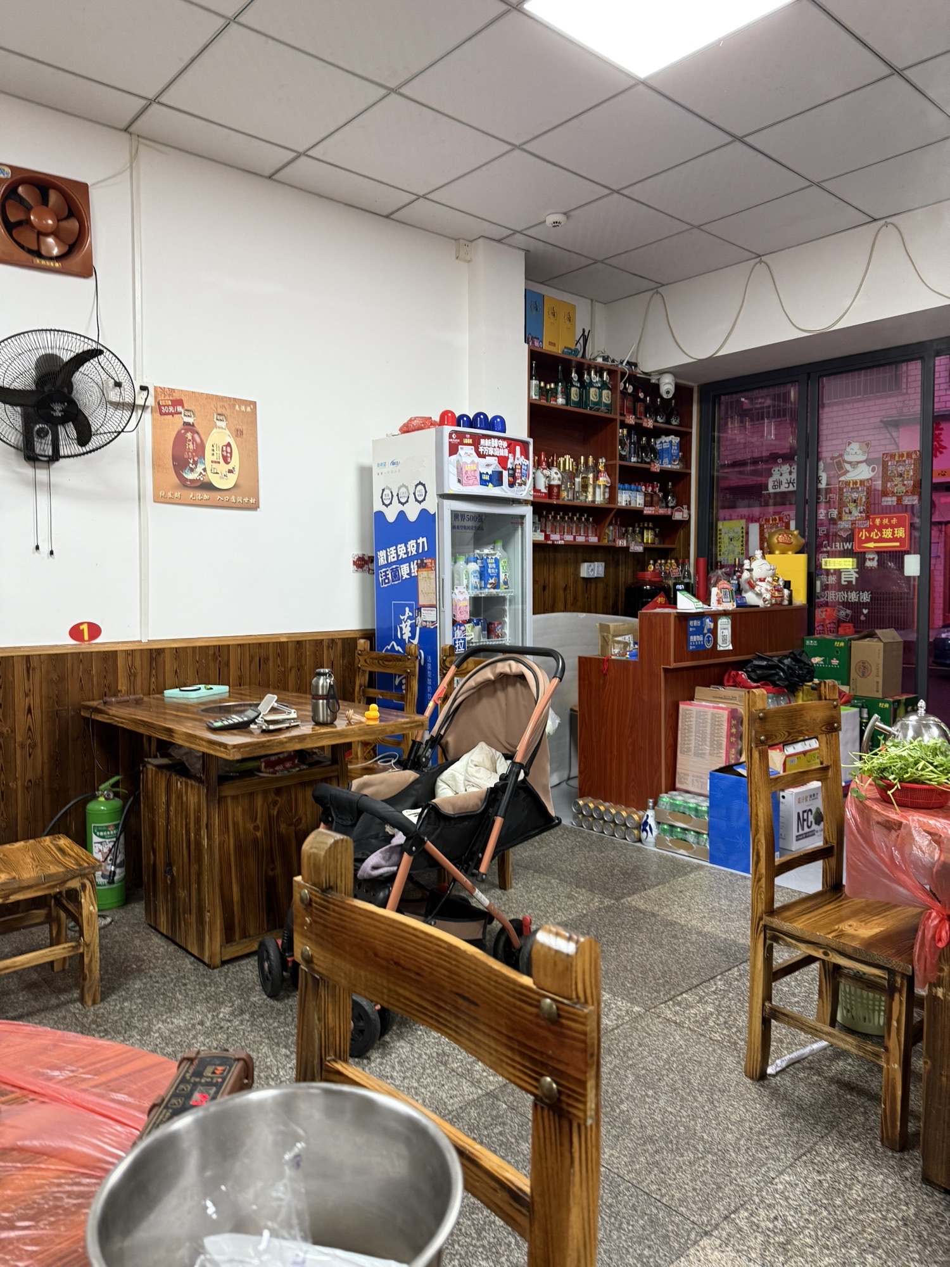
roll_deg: -0.6
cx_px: 475
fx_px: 878
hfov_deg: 56.8
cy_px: 634
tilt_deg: -1.9
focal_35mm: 24
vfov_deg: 71.6
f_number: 1.78
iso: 200
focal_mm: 6.76
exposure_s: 1/50
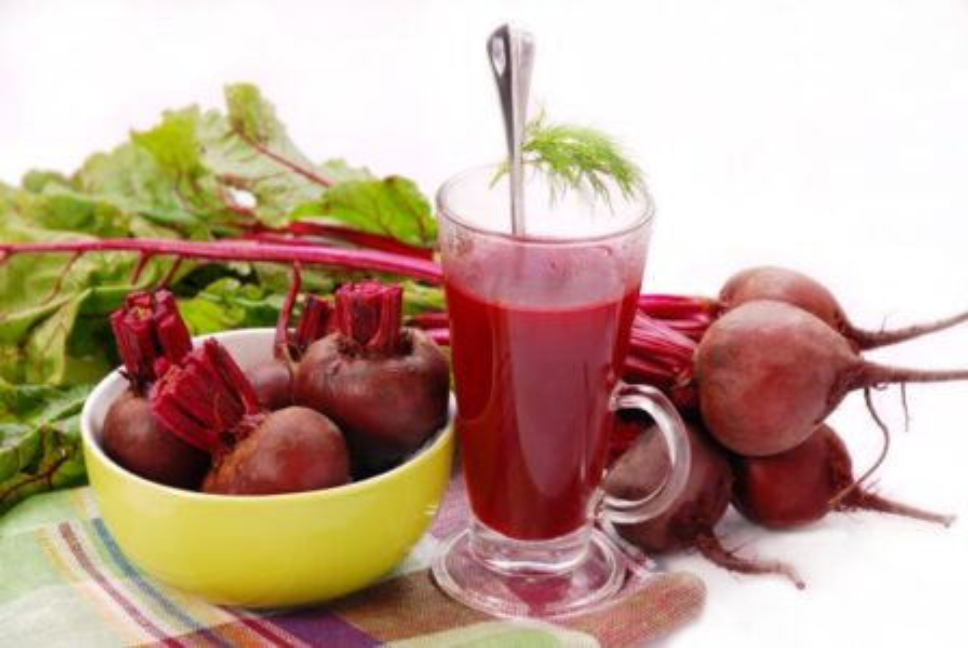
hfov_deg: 19.4
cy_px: 324
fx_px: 2827
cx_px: 484
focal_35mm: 105
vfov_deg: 13.1
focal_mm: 70
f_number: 6.3
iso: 160
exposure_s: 1/100
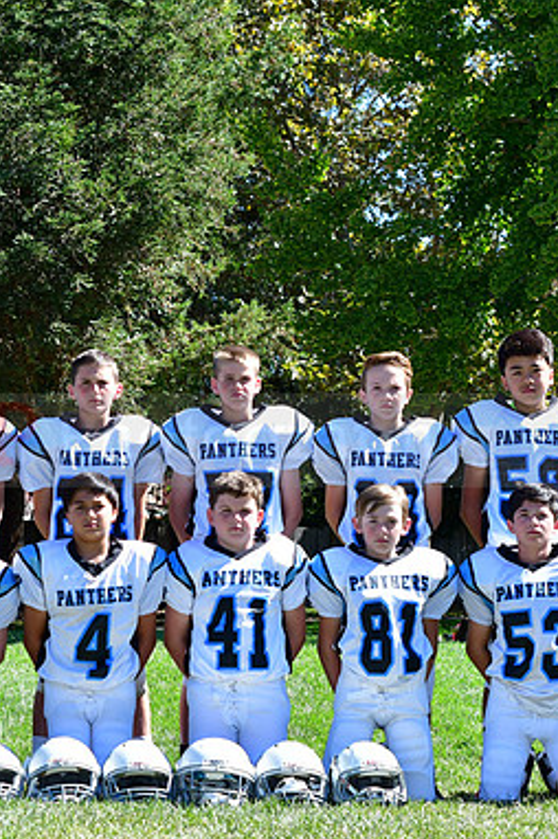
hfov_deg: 12.0
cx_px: 207
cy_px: 423
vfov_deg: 18.0
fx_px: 2655
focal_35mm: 114
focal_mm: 50
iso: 400
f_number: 6.3
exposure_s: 1/800
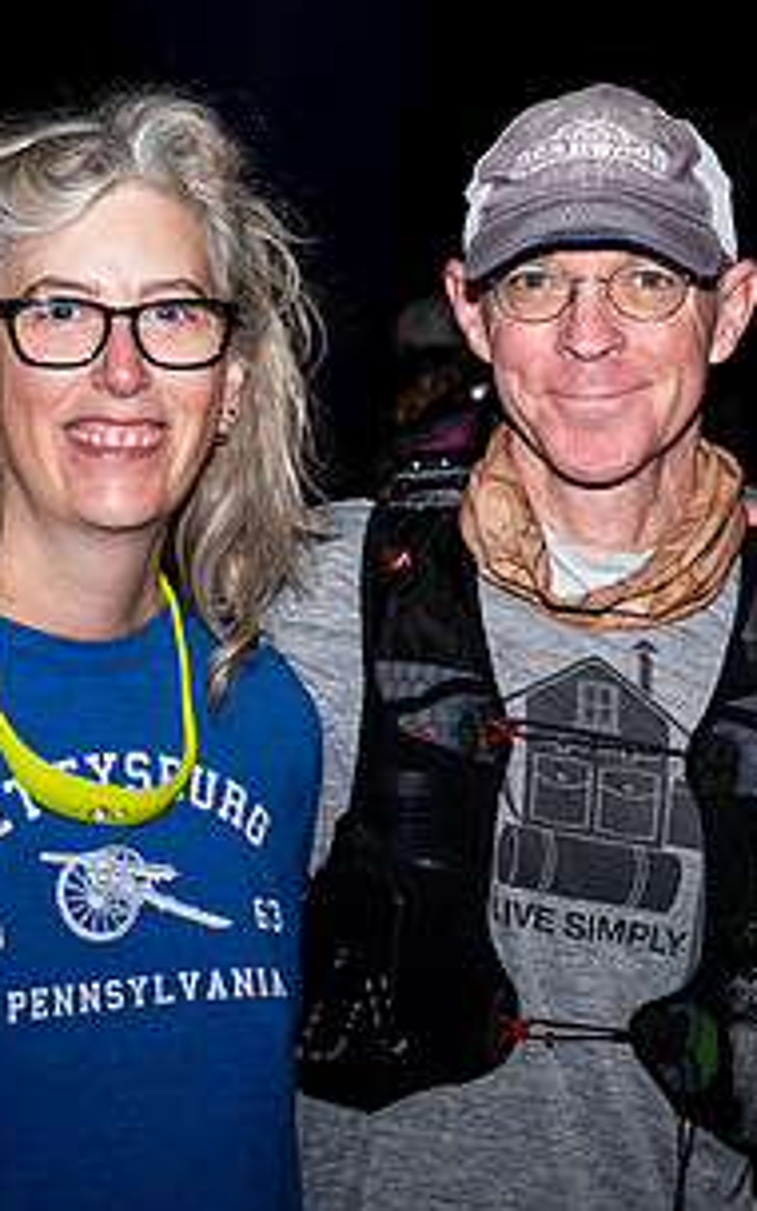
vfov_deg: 20.9
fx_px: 3268
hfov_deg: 12.8
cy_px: 437
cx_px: 970
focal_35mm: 99
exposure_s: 1/200
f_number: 4
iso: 320
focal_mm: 44
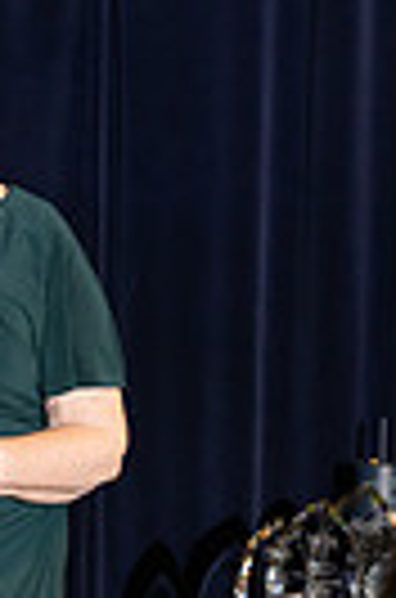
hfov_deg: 2.7
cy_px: 495
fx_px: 8442
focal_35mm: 509
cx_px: -230
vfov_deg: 4.1
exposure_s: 1/200
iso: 2500
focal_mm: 150
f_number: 5
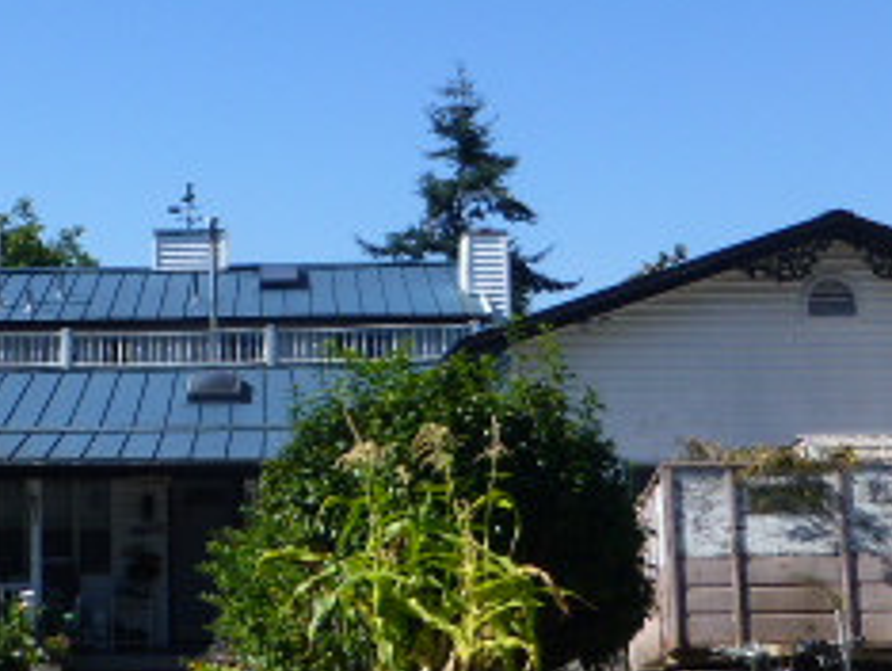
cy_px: 282
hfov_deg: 23.4
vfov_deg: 18.0
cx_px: 172
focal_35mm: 82
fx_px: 2115
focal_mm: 5.4
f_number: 4
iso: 100
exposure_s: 1/800
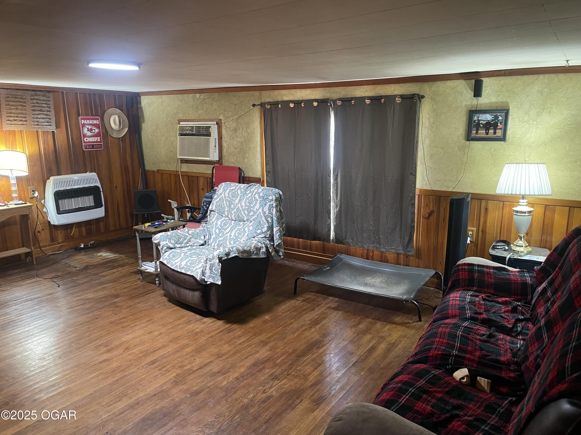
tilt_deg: -12.5
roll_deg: -0.4
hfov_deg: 69.4
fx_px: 420
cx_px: 290
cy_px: 218
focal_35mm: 25
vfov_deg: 54.9
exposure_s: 1/40
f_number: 1.6
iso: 500
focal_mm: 5.1
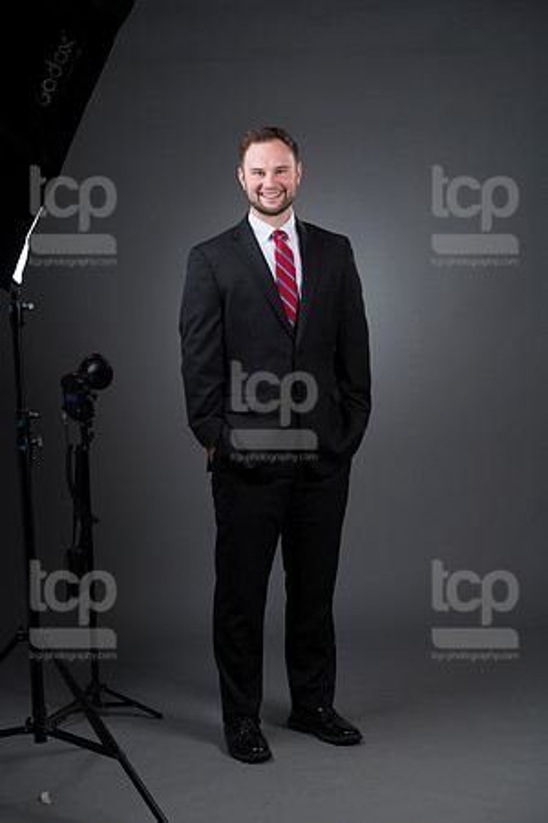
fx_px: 1827
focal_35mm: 80
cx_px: 274
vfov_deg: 25.4
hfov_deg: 17.1
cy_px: 412
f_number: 5.6
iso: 160
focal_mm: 80
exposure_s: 1/250
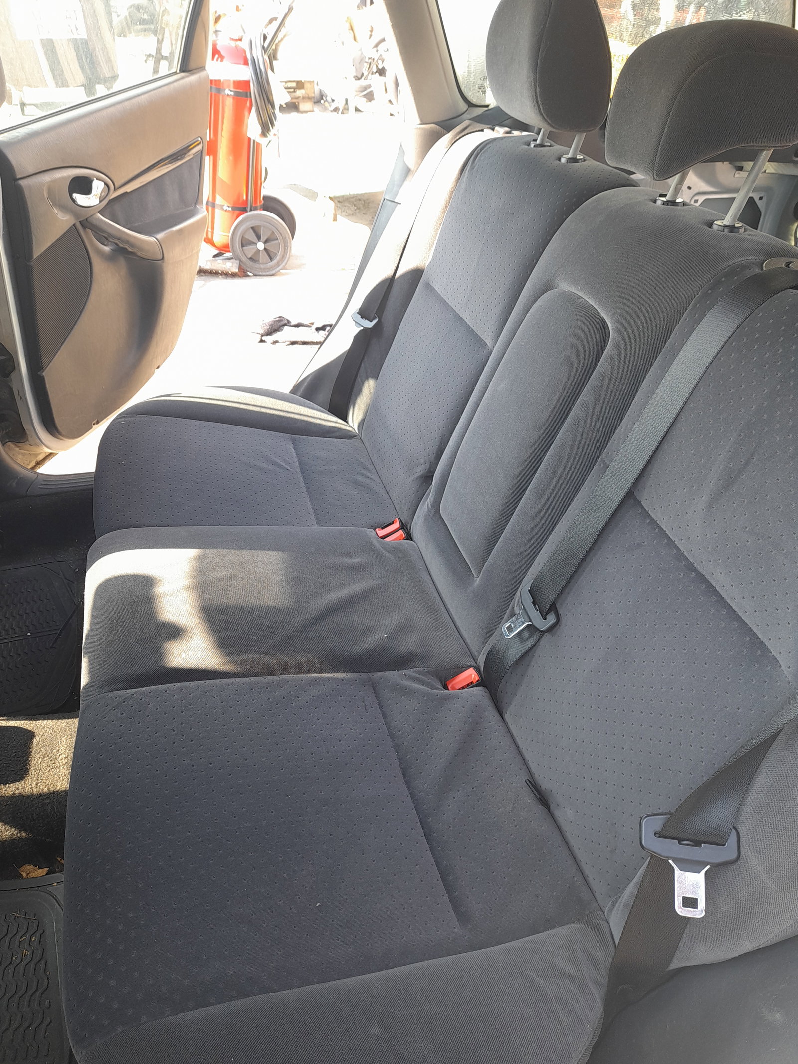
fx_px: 768
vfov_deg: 69.4
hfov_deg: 54.9
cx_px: 399
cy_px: 532
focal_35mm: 25
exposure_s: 1/60
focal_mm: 4.6
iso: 43
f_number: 2
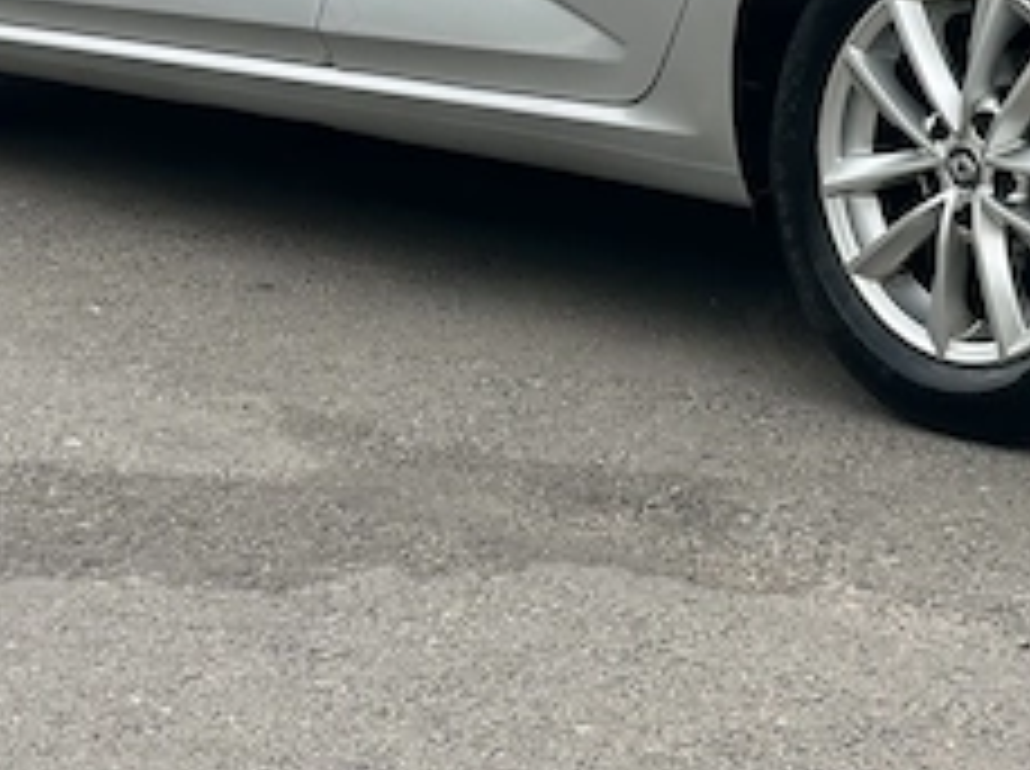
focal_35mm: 126
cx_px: 895
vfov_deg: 11.5
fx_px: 3743
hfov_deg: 15.5
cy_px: -176
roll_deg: -2.9
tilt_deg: -3.7
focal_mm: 6.86
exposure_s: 1/714
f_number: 1.78
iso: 64
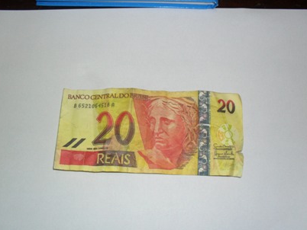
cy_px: 117
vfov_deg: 36.9
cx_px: 157
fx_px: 346
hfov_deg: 47.8
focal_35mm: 39
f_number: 3.2
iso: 200
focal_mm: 6.3
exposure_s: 1/45
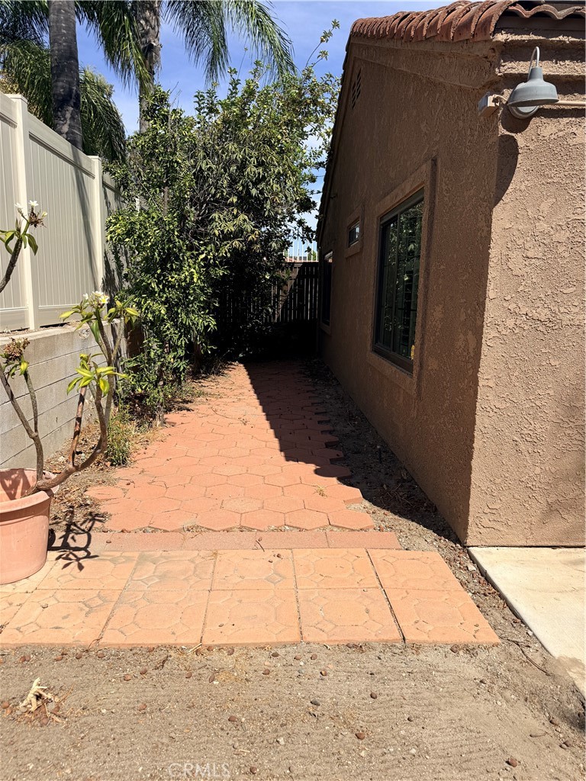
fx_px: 542
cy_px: 390
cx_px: 293
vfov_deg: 71.6
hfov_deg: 56.8
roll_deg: -1.9
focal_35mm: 24
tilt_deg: -10.0
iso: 80
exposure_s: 1/5319
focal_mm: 6.76
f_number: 1.78
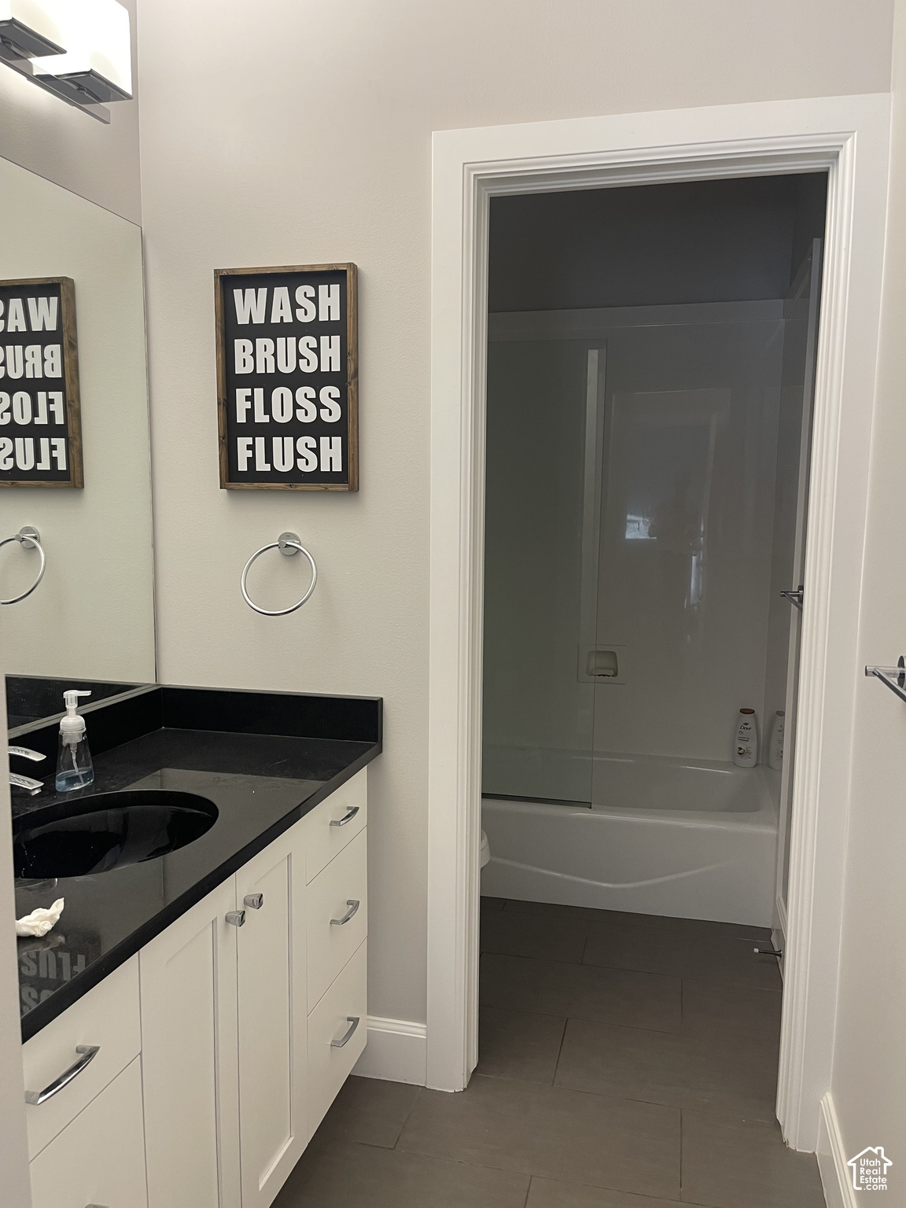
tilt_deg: -6.5
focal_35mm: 25
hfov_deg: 54.9
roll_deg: -0.9
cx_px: 453
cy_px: 604
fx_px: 872
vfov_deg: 69.4
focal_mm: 5.1
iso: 80
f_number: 1.6
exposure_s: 1/60
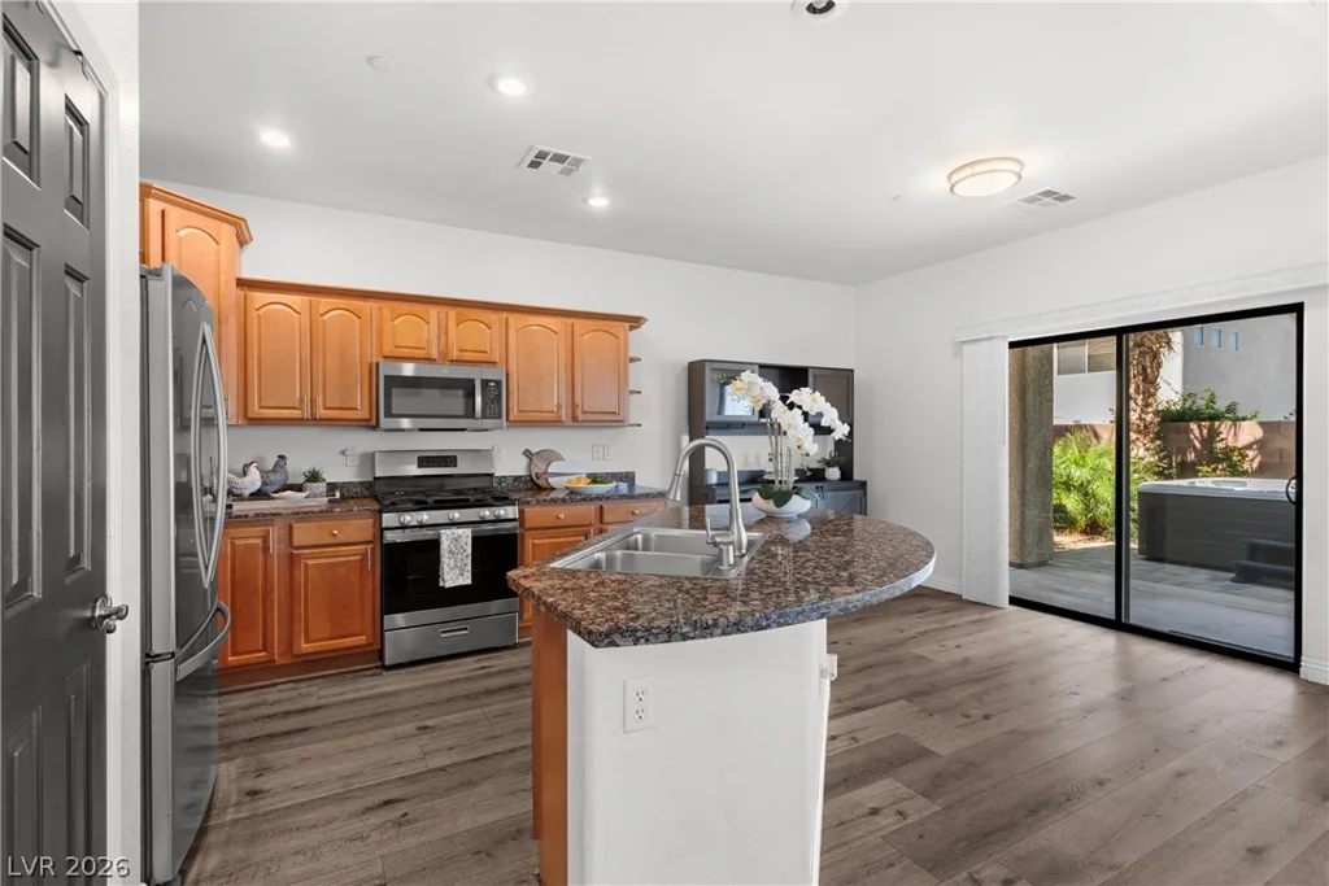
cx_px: 664
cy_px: 443
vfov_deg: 70.5
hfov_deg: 93.3
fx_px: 628
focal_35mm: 17
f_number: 8
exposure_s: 1/8
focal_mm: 17
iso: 400
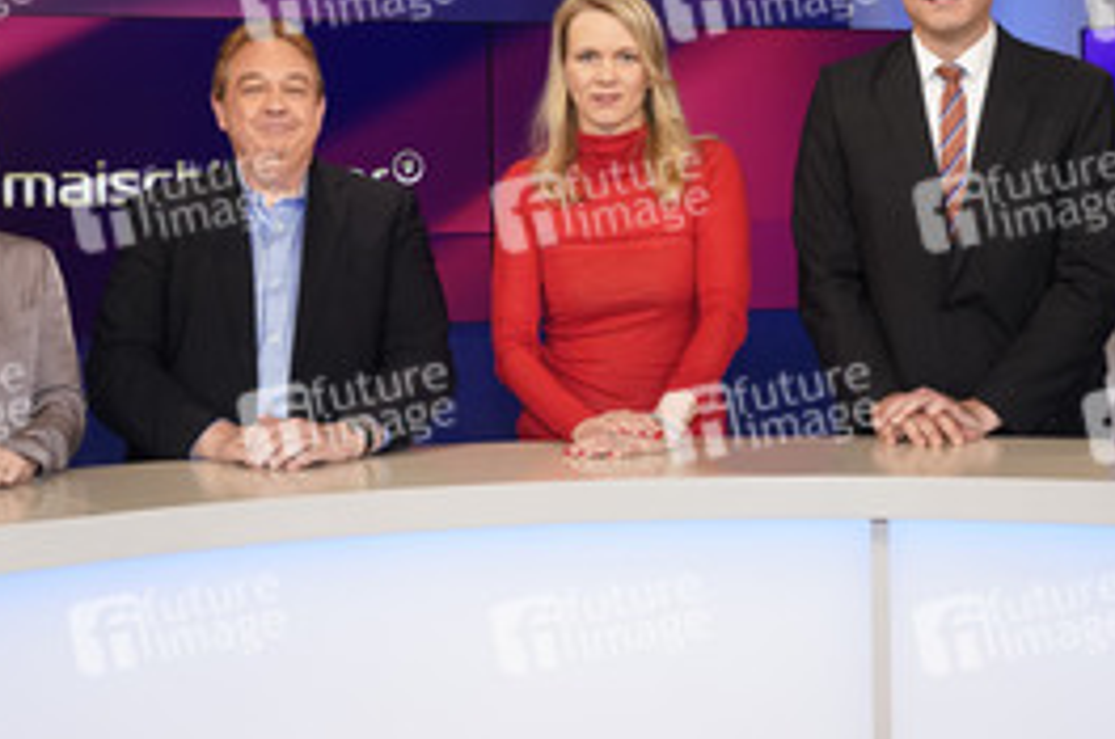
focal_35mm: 53
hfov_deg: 37.5
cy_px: 308
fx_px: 1639
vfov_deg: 25.4
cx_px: 657
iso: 2000
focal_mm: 31
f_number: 5
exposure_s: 1/125
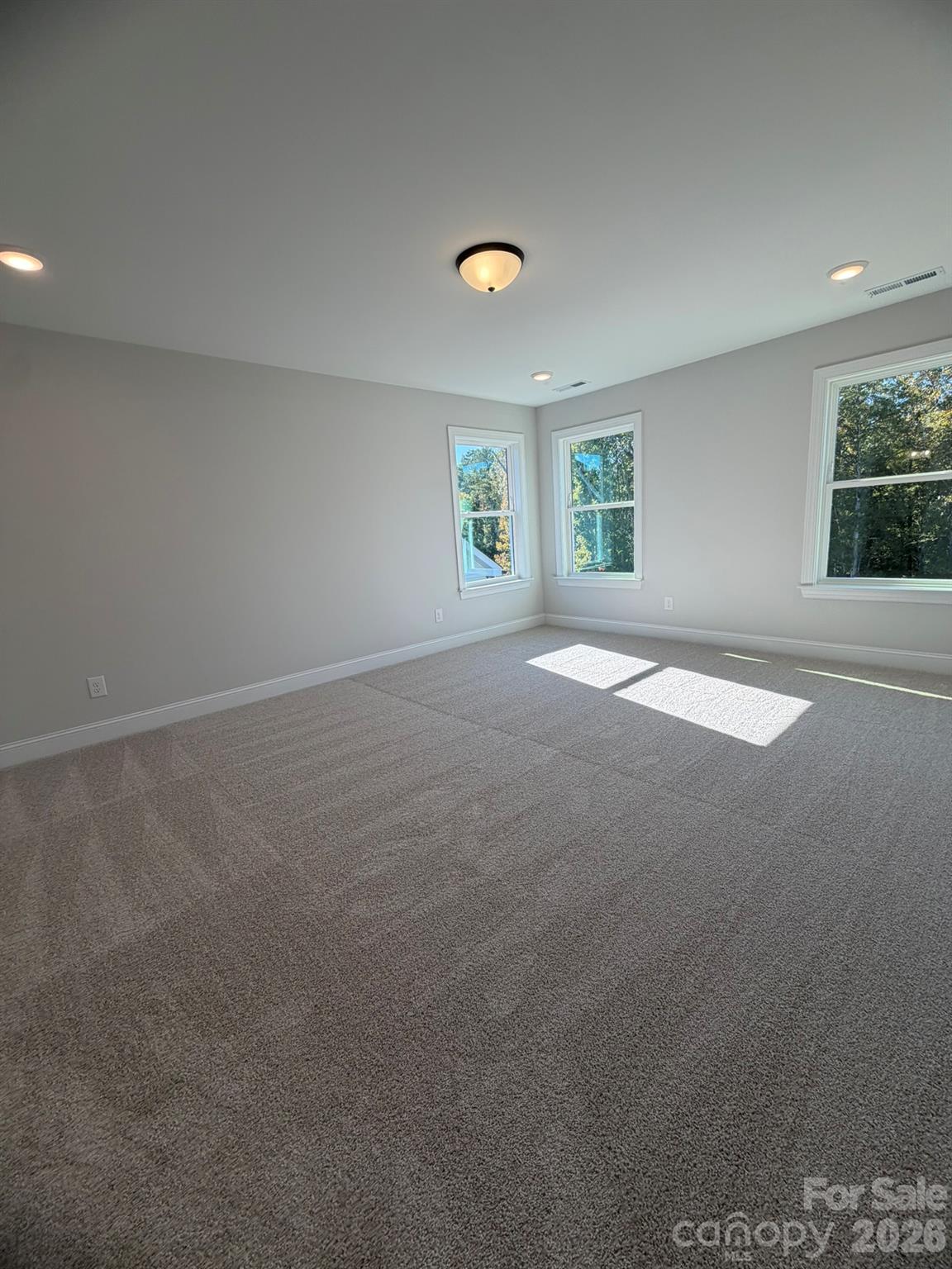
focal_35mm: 14
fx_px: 513
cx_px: 476
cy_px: 634
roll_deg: +3.5
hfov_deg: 85.7
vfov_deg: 102.1
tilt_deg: -9.0
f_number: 2.2
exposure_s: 1/169
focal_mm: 2.22
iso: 40
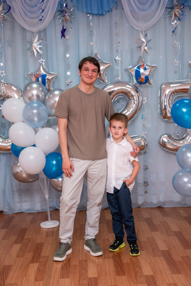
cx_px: 96
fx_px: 437
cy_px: 143
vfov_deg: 36.2
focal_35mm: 55
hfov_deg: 24.6
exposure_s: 1/160
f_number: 7.1
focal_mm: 55
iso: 640
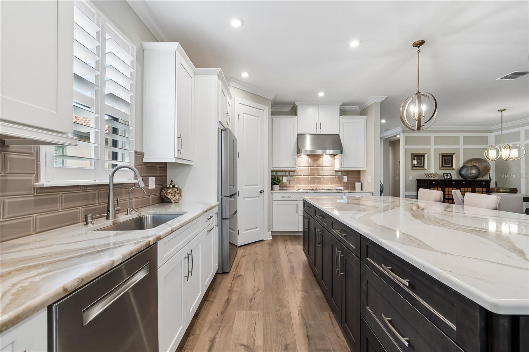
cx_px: 264
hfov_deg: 100.4
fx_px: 220
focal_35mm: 15
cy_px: 176
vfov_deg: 77.3
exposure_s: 1/3.33
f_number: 7.1
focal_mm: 10
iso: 100
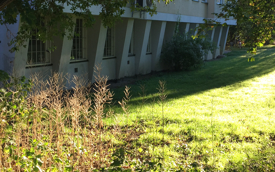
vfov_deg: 26.2
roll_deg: -0.9
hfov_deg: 40.5
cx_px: 187
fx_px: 367
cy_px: 57
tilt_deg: -4.1
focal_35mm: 49
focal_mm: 4.15
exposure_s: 1/101
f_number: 2.2
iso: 32
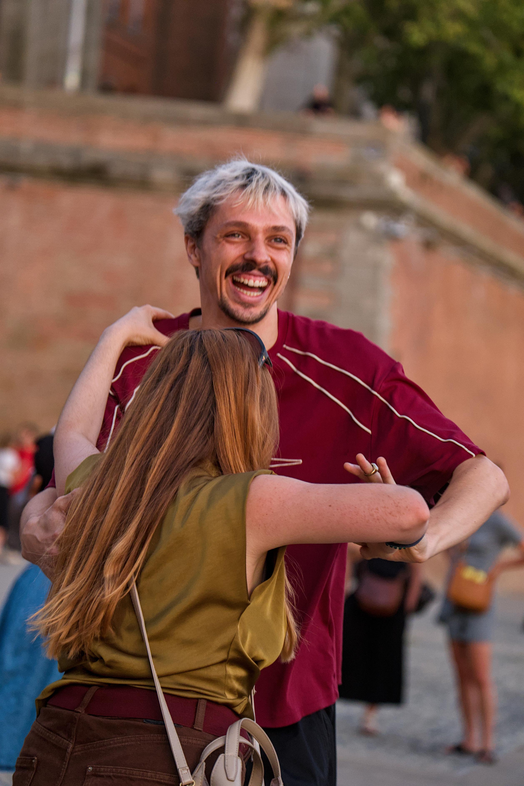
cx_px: 262
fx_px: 3603
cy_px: 393
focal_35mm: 165
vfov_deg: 12.5
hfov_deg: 8.3
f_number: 4.2
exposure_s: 1/125
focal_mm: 110.3
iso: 640
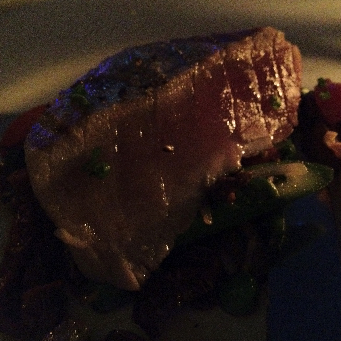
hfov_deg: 39.9
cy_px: 170
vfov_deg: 40.0
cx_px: 198
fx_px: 468
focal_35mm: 42
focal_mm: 4.28
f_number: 2.4
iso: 800
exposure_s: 1/15
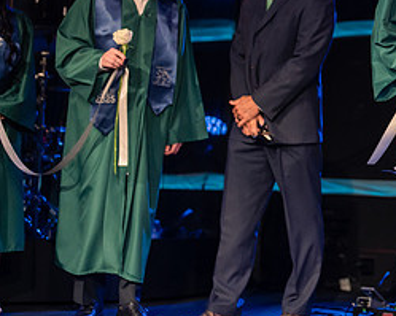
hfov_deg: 15.5
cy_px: 41
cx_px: 460
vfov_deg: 12.8
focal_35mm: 120
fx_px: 1406
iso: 800
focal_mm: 50
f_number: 1.2
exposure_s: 1/400
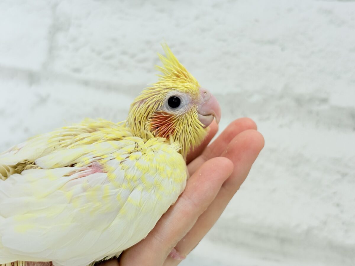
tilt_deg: -3.0
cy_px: 133
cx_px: 178
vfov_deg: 28.0
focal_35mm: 52
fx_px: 533
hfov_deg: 36.8
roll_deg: -7.2
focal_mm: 5.96
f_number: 1.6
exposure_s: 1/50
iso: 25
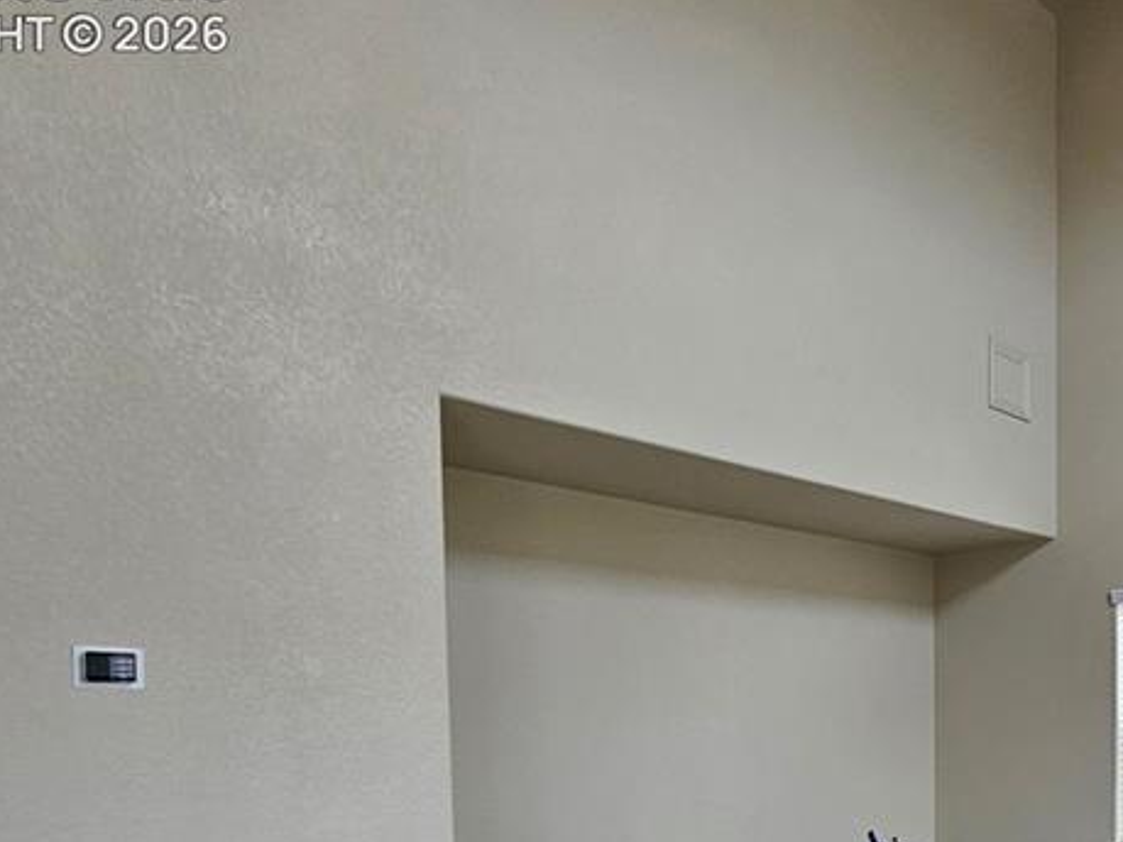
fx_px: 941
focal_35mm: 29
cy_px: 775
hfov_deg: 54.0
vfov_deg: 43.6
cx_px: 1008
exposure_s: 1/100
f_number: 2.2
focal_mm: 2.2
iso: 80
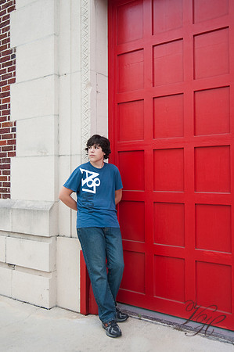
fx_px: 274
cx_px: 117
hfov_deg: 46.3
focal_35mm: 28
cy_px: 176
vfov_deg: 65.5
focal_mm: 28
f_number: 2.8
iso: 200
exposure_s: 1/100
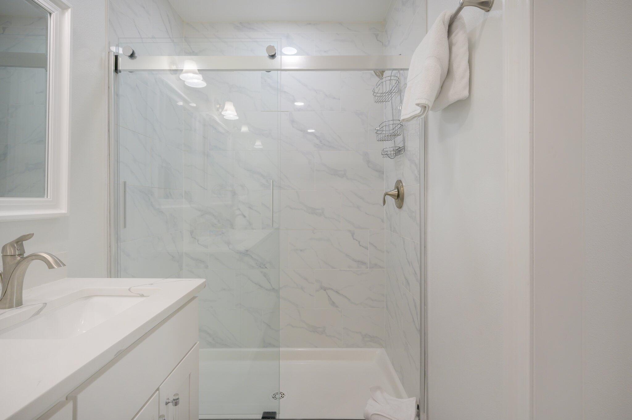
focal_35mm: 17
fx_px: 298
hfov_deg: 93.3
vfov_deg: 70.3
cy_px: 210
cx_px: 316
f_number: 9
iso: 320
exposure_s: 1/50
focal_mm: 17
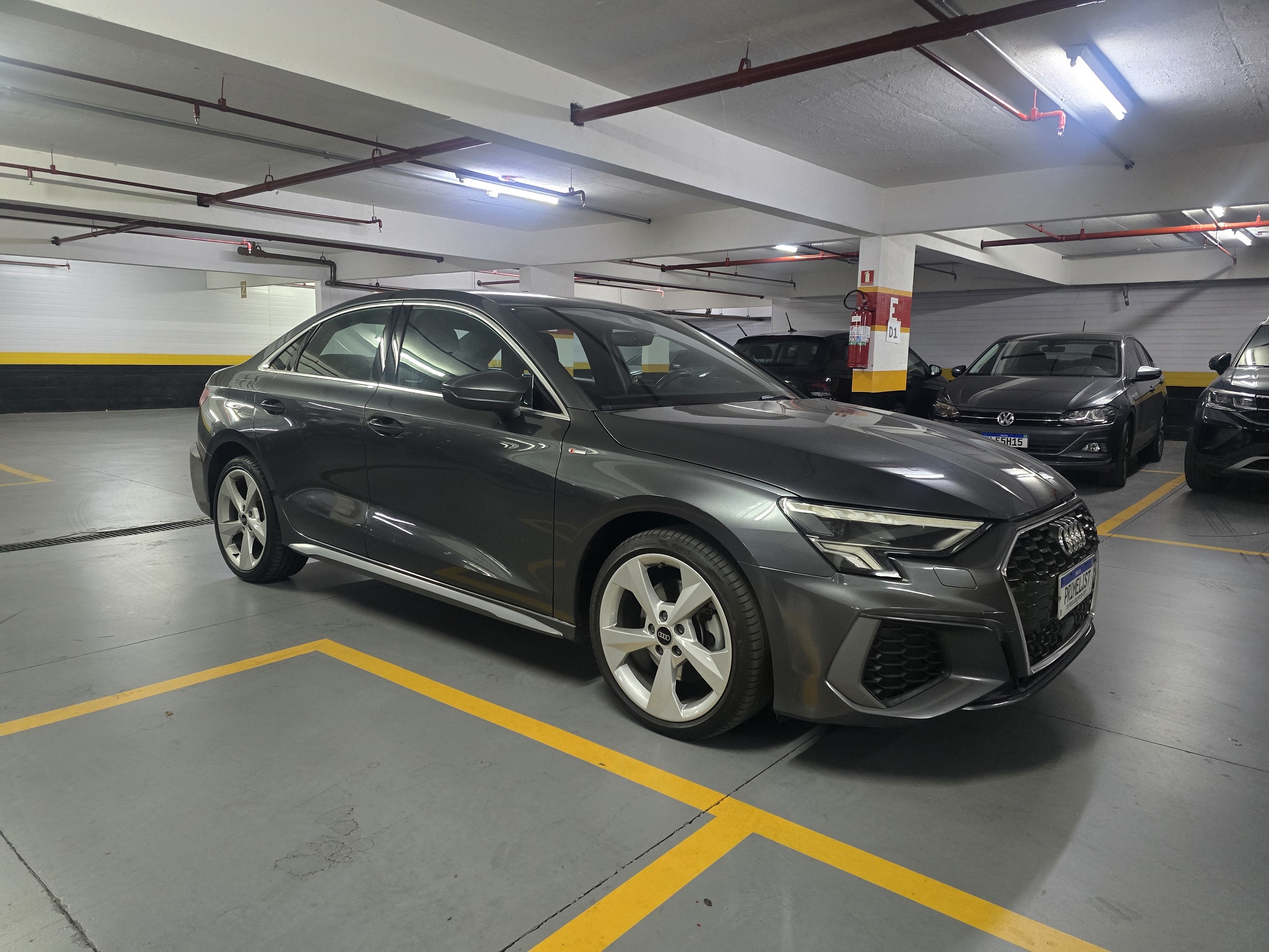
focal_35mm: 23
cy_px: 476
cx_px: 634
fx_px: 843
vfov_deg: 58.9
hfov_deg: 73.9
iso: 1000
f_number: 1.7
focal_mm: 6.3
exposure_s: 1/60
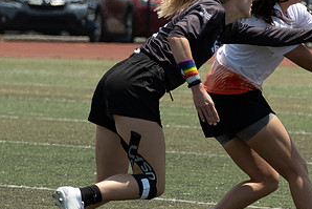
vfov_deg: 2.6
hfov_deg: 3.8
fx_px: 4665
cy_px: 18
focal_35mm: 538
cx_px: 323
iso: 100
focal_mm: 90.6
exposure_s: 1/1600
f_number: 2.8
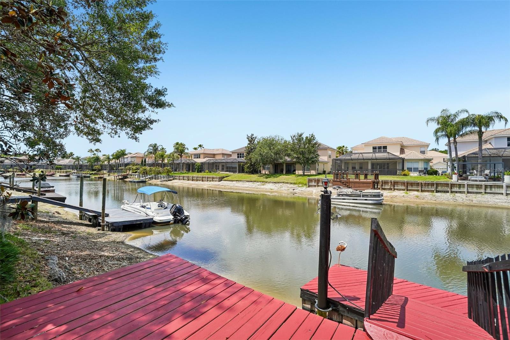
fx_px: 212
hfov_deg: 100.4
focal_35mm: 15
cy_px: 170
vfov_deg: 77.3
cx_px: 255
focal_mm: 10
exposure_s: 1/350
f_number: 8
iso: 100
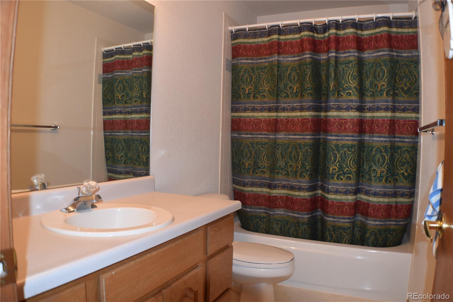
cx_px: 226
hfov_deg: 55.1
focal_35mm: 34
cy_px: 151
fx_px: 434
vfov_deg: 38.3
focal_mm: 23
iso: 800
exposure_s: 1/60
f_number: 4
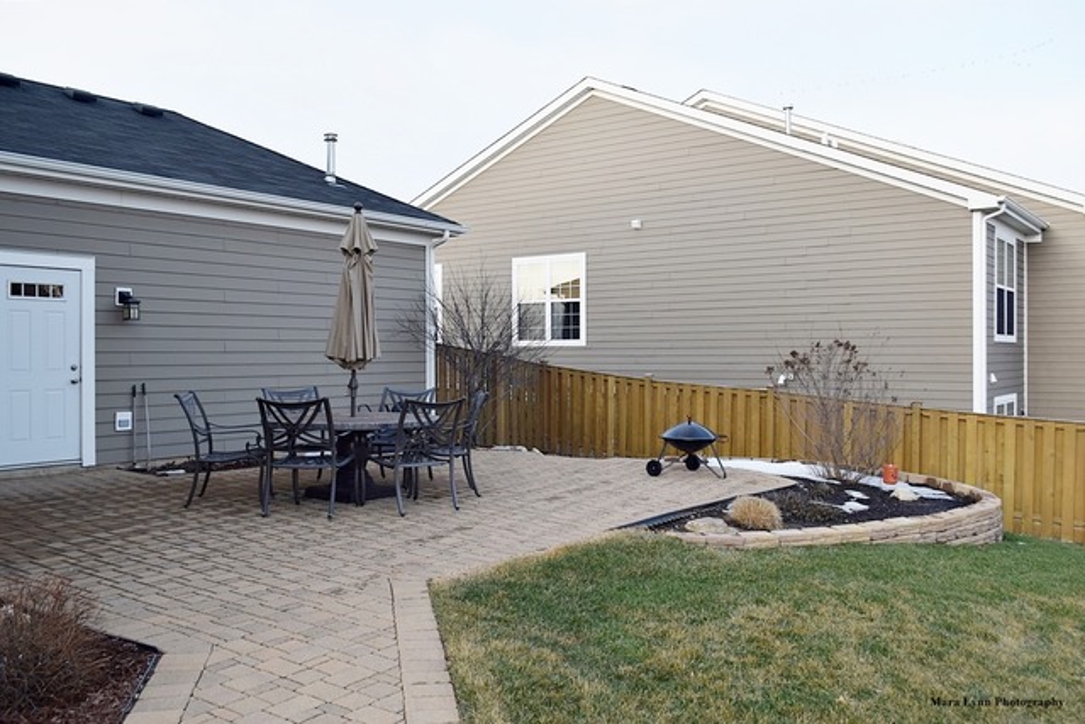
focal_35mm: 30
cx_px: 542
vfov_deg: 43.6
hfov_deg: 61.9
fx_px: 904
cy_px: 362
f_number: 6.3
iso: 100
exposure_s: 1/160
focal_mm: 20
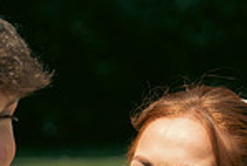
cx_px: -17
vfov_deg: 5.0
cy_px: 281
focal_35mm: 272
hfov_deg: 7.5
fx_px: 1870
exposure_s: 1/2000
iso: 200
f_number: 3.5
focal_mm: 70
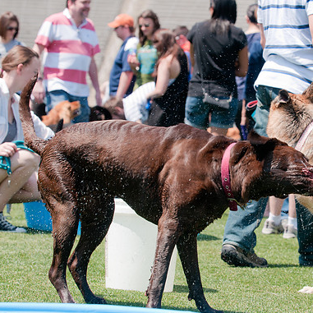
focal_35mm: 155
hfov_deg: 11.3
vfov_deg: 11.3
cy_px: 157
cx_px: 229
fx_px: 1586
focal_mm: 80
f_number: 5.6
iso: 200
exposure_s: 1/500
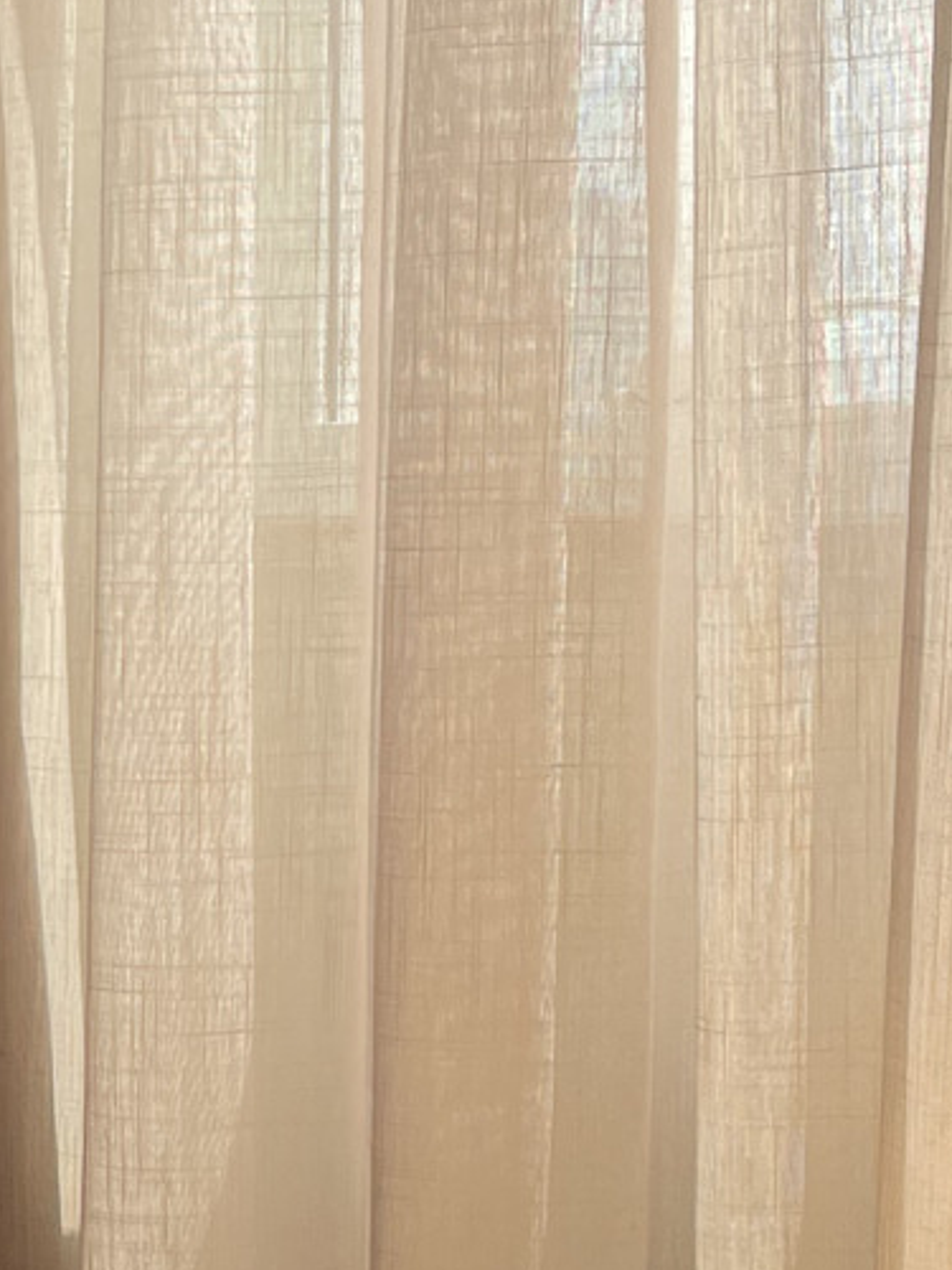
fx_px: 3557
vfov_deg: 20.0
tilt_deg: -7.9
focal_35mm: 97
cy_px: 1015
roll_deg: +2.0
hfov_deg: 13.9
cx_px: -647
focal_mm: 4.2
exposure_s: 1/651
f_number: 1.6
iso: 32
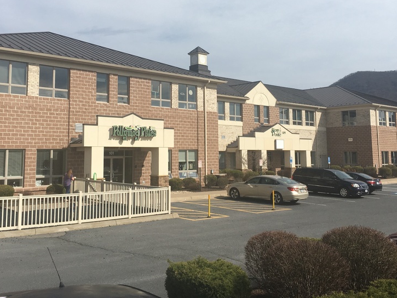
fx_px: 459
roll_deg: +0.9
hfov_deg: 46.8
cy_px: 101
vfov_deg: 35.6
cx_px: 198
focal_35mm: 40
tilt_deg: +5.0
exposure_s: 1/2849
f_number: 2.2
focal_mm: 4.15
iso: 25
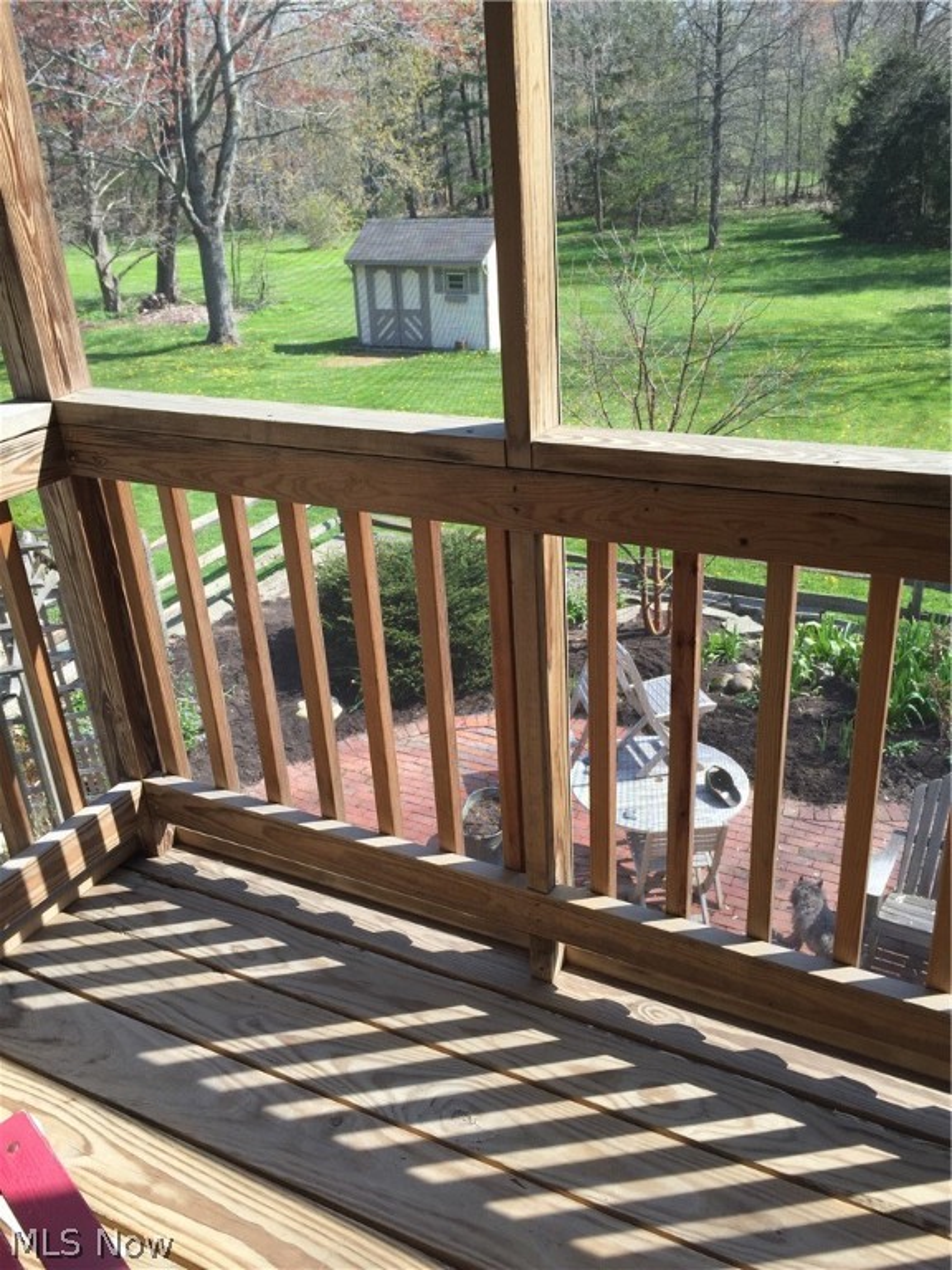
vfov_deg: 61.7
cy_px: 635
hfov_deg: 48.2
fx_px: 1063
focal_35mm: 29
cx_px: 476
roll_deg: +3.4
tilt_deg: -23.5
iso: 32
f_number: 2.2
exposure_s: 1/439
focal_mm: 4.15
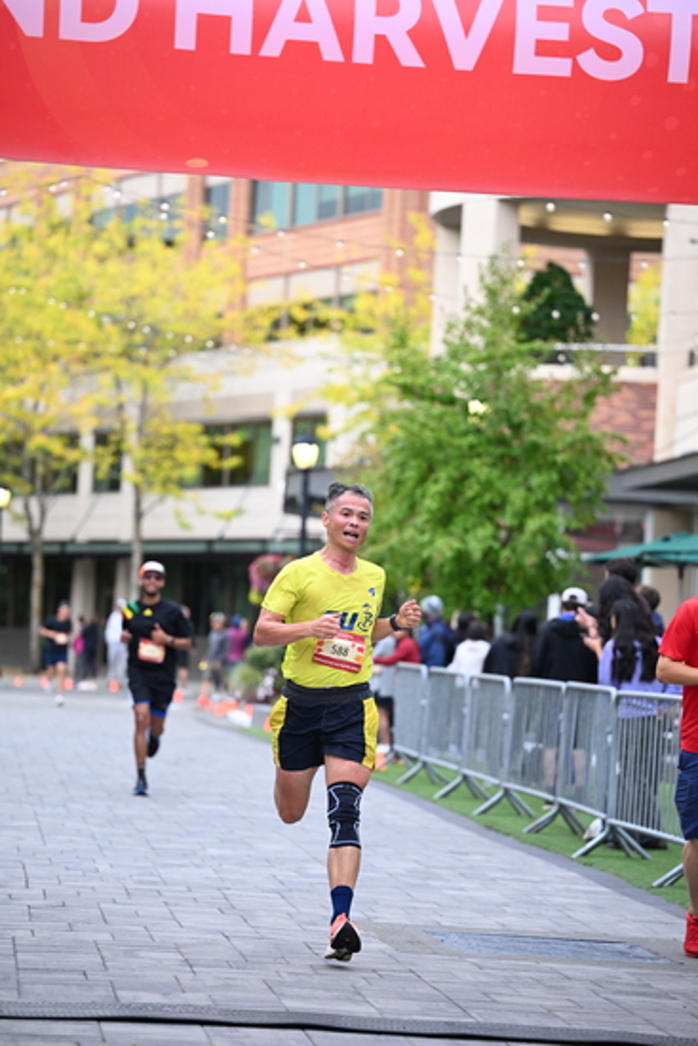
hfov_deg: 12.5
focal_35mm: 110
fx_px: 3197
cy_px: 523
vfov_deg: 18.6
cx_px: 349
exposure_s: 1/1600
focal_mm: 110
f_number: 2.8
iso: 1000
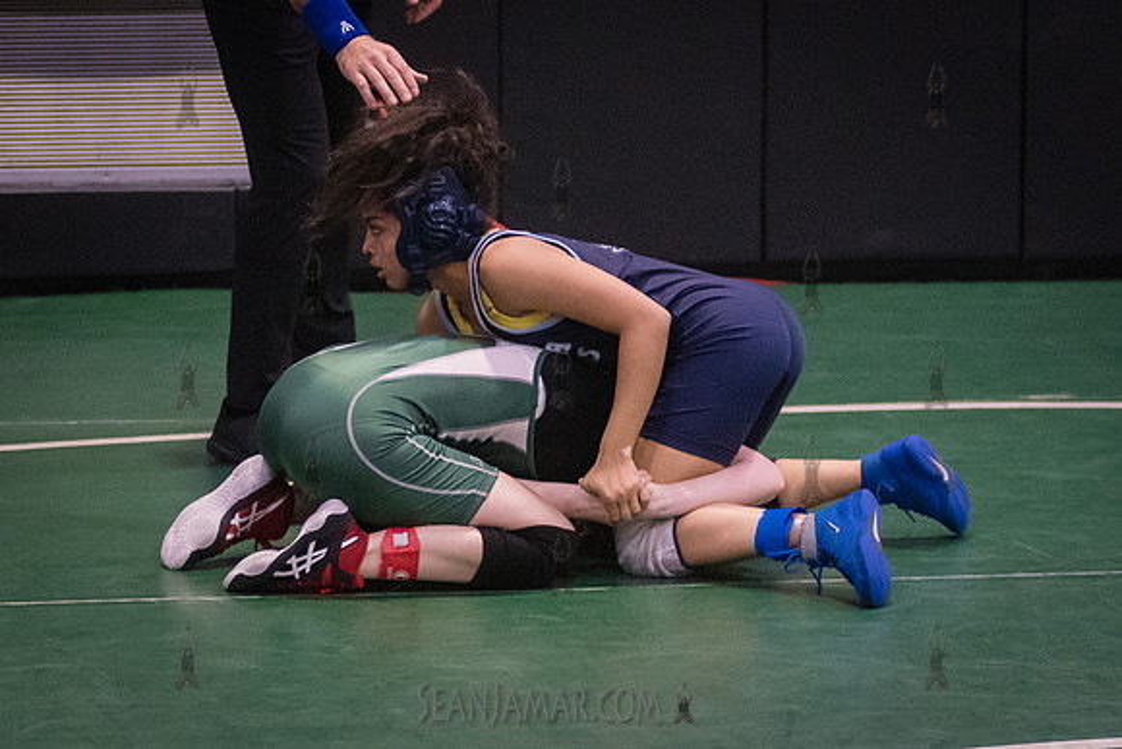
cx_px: 571
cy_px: 413
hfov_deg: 12.9
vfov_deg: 8.6
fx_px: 4959
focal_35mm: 159
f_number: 2.8
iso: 8000
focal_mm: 80
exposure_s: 1/500
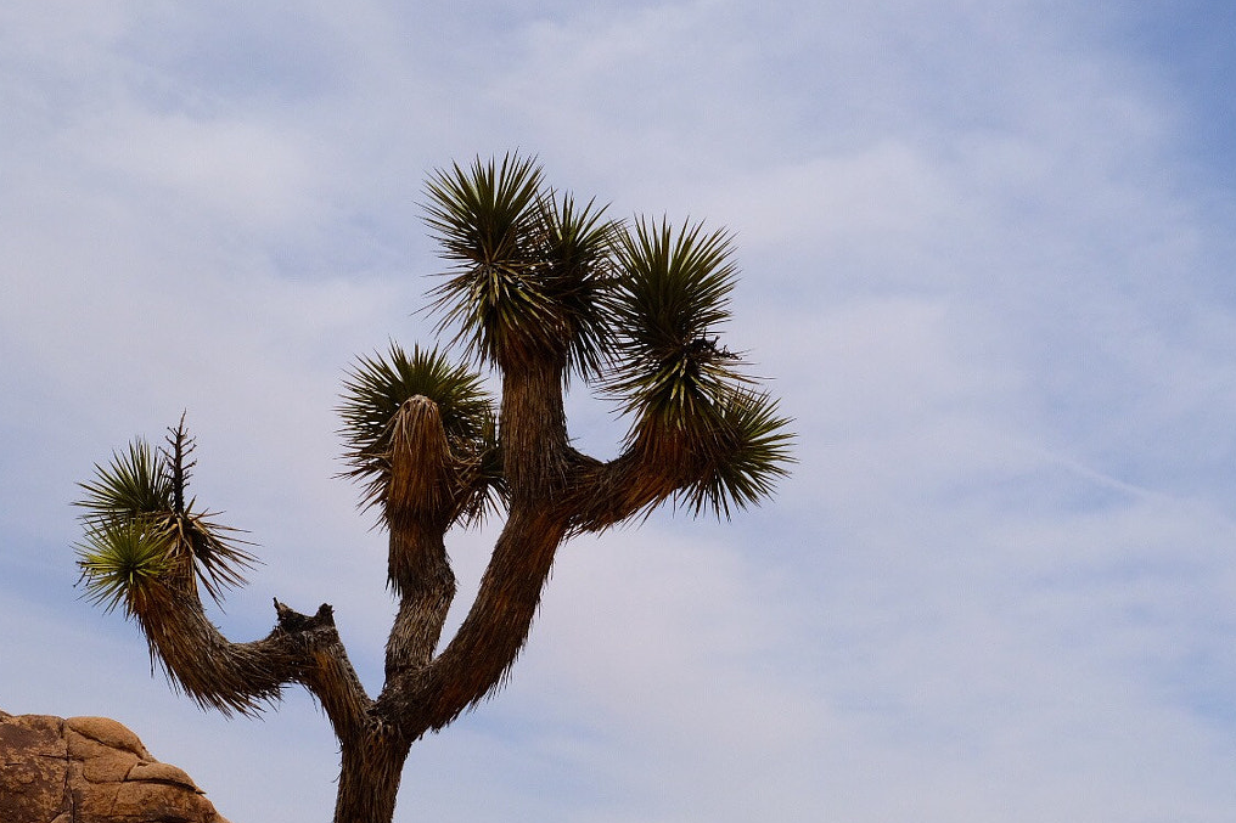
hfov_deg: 31.9
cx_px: 606
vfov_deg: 21.4
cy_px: 573
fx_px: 2163
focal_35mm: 63
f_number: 13
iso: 800
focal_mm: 26.5
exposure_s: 1/1600
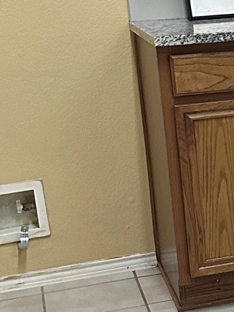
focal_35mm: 115
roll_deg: +1.6
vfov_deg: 17.1
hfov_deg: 11.4
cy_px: 136
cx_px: 489
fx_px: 1035
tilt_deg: -10.5
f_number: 1.78
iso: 500
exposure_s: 1/60
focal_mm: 6.86
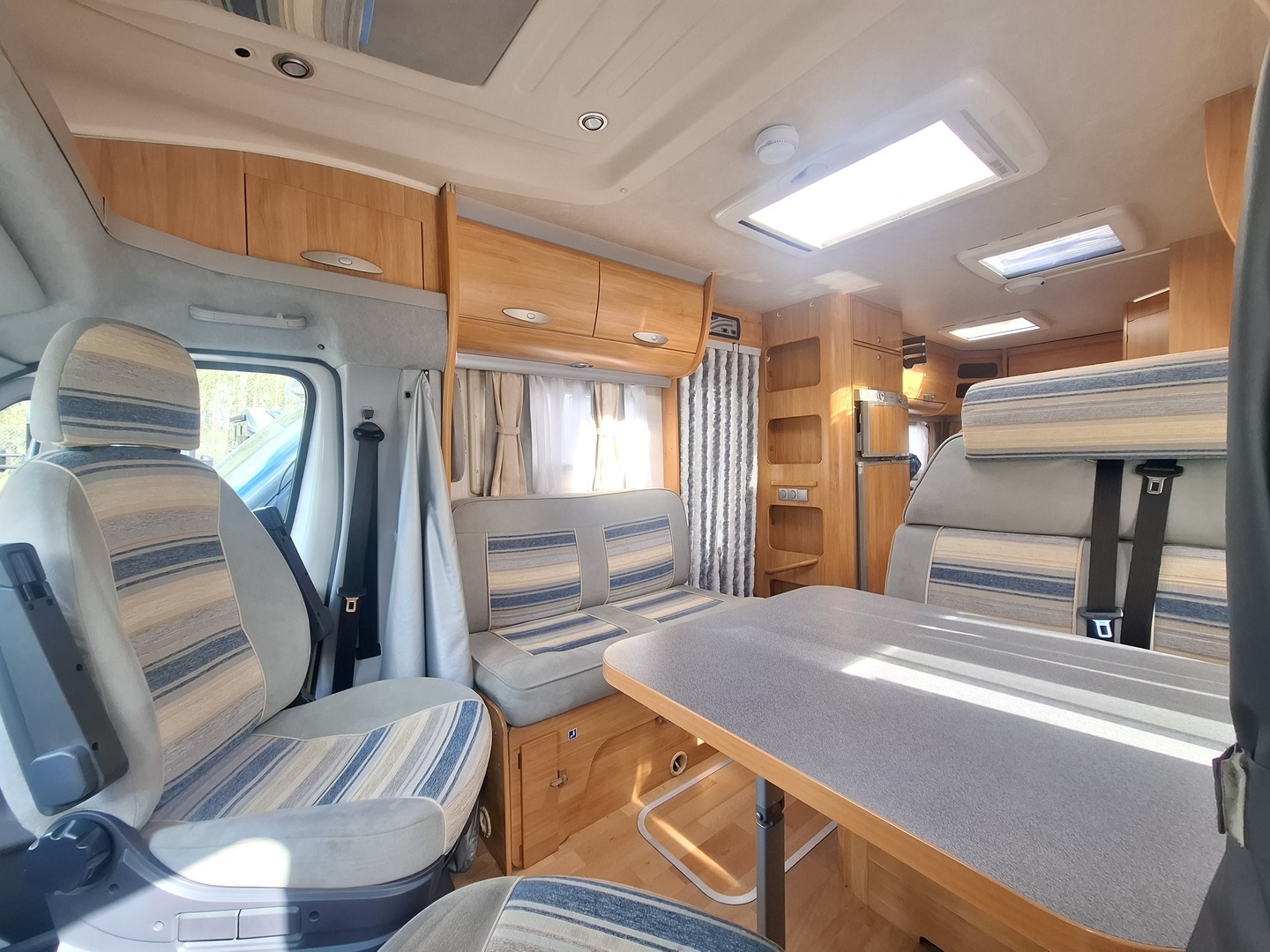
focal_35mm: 13
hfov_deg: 106.2
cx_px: 635
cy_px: 476
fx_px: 477
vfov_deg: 89.9
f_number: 2.2
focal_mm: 1.74
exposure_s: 1/50
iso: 40
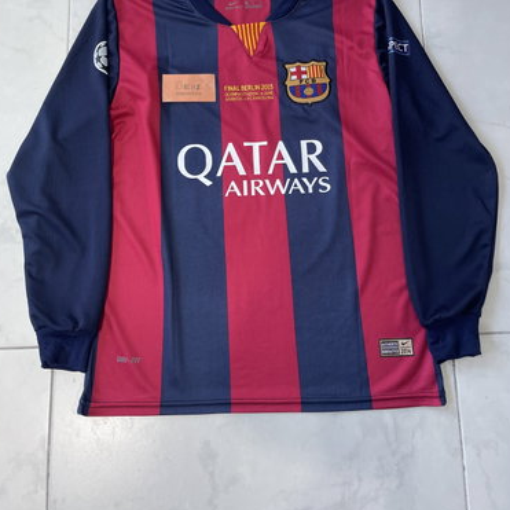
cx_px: 254
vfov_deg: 48.6
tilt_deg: -77.8
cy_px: 157
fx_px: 550
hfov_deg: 49.7
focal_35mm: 33
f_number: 1.6
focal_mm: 4.2
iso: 64
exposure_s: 1/100
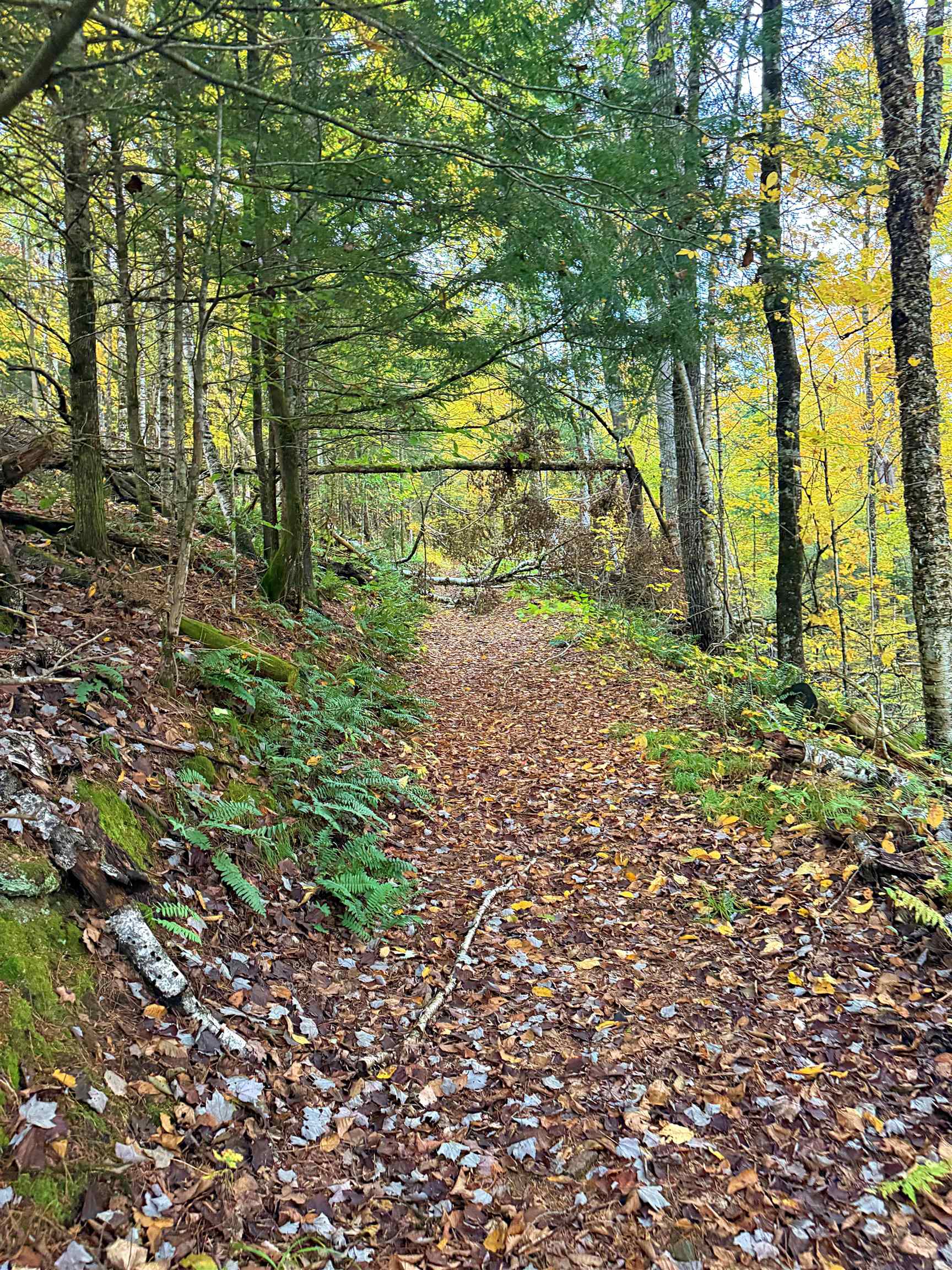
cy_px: 635
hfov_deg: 56.8
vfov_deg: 71.6
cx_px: 476
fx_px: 880
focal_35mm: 24
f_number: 1.78
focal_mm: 6.76
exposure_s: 1/60
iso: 500
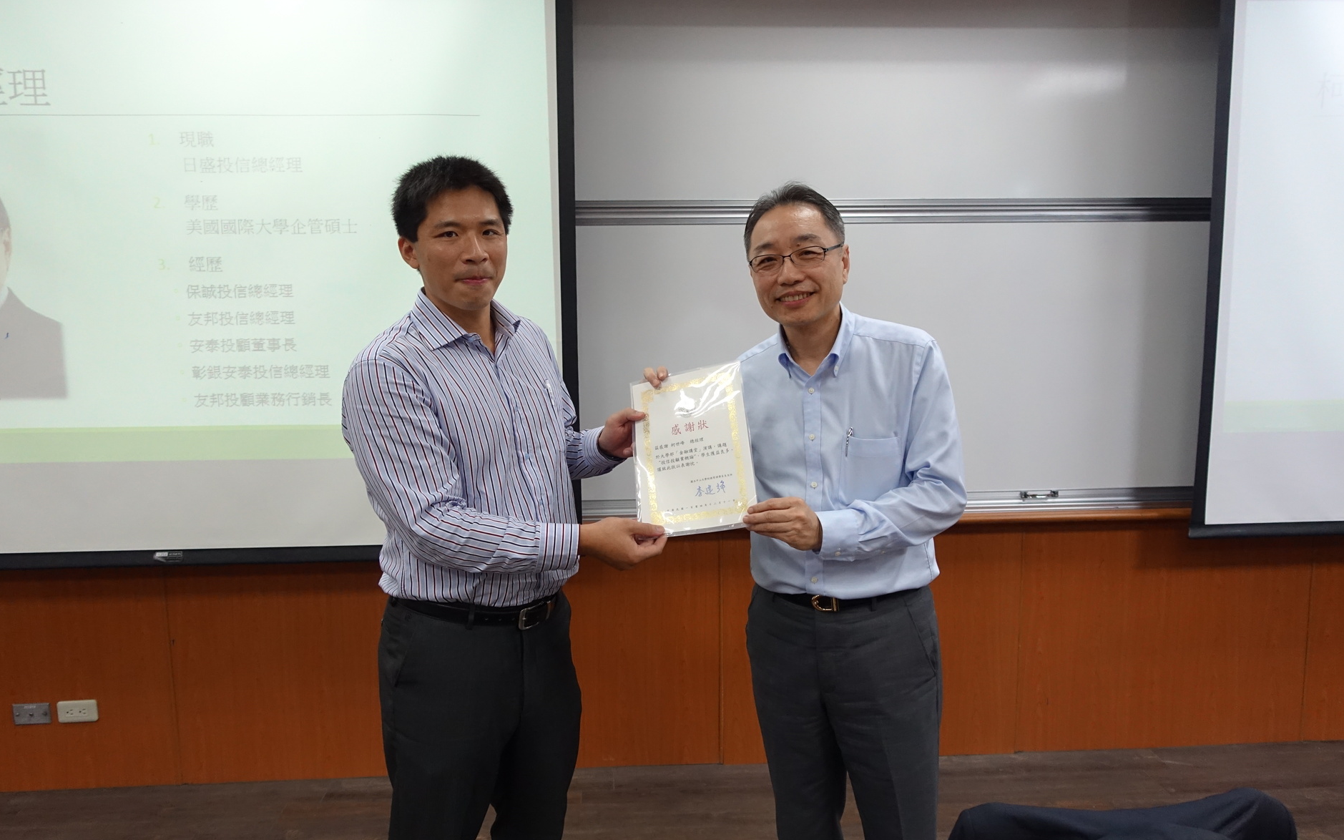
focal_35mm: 25
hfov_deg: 72.5
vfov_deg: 49.3
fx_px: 916
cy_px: 429
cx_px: 659
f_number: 2.5
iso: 1000
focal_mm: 8.8
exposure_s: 1/250
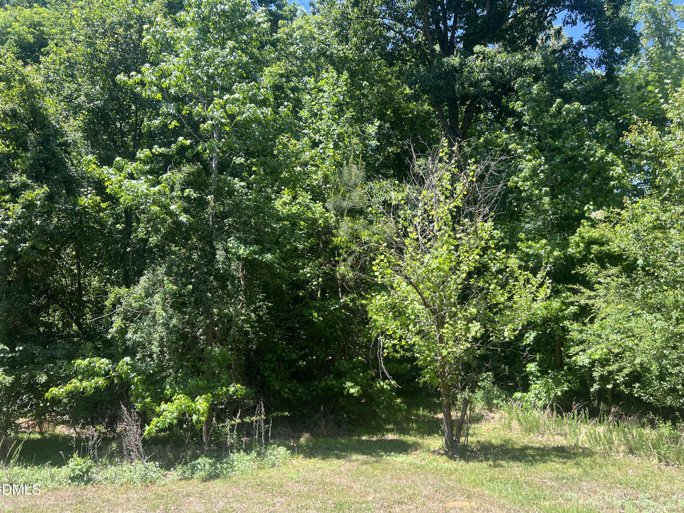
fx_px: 514
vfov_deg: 53.1
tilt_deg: +10.3
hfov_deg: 67.3
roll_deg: -2.2
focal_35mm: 26
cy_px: 256
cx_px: 342
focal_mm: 5.7
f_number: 1.5
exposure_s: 1/814
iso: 50
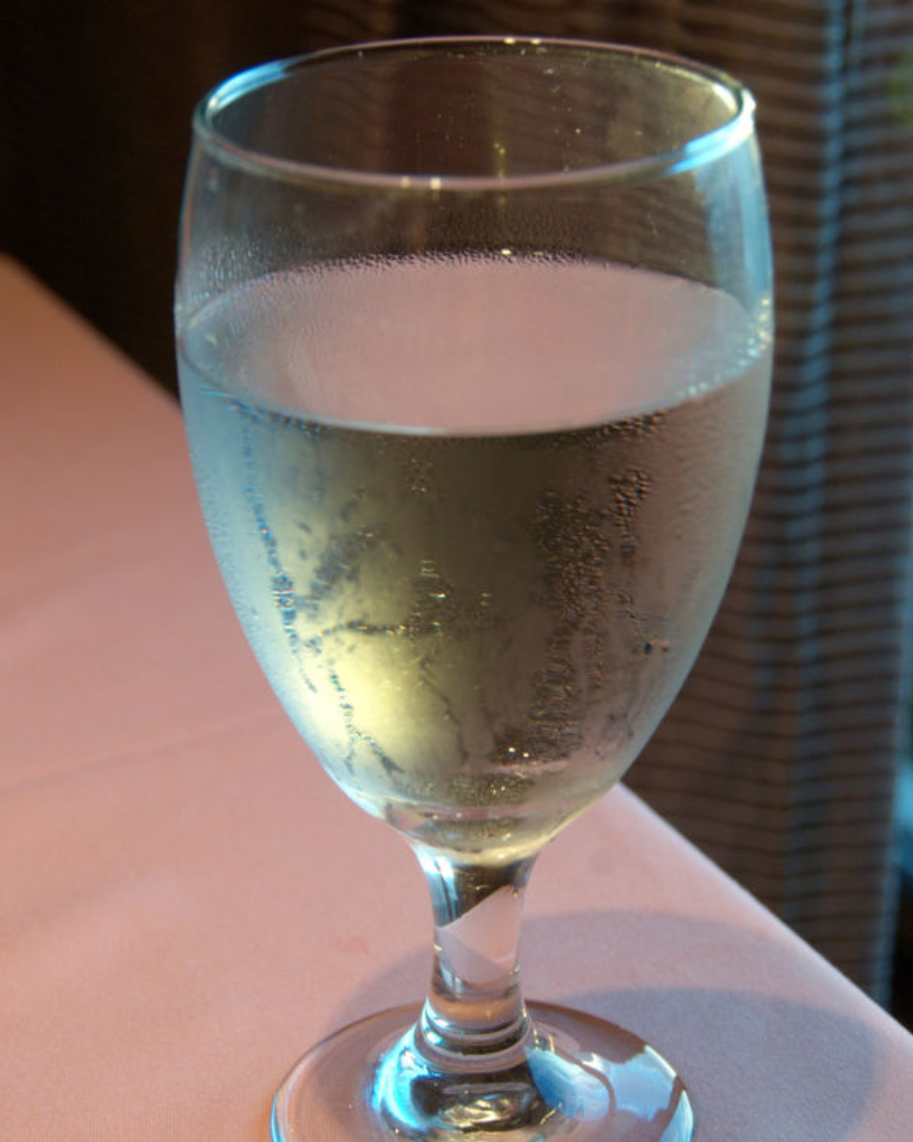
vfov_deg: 22.2
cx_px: 453
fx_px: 2905
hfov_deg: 17.9
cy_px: 637
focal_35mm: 86
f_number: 6.3
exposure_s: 1/20
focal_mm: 50
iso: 320
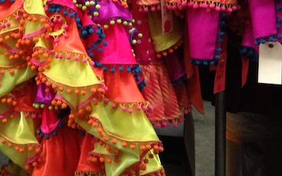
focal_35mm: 90
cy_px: -22
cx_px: 8
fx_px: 692
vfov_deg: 14.2
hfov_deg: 22.3
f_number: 2.4
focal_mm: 4.12
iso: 320
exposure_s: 1/20
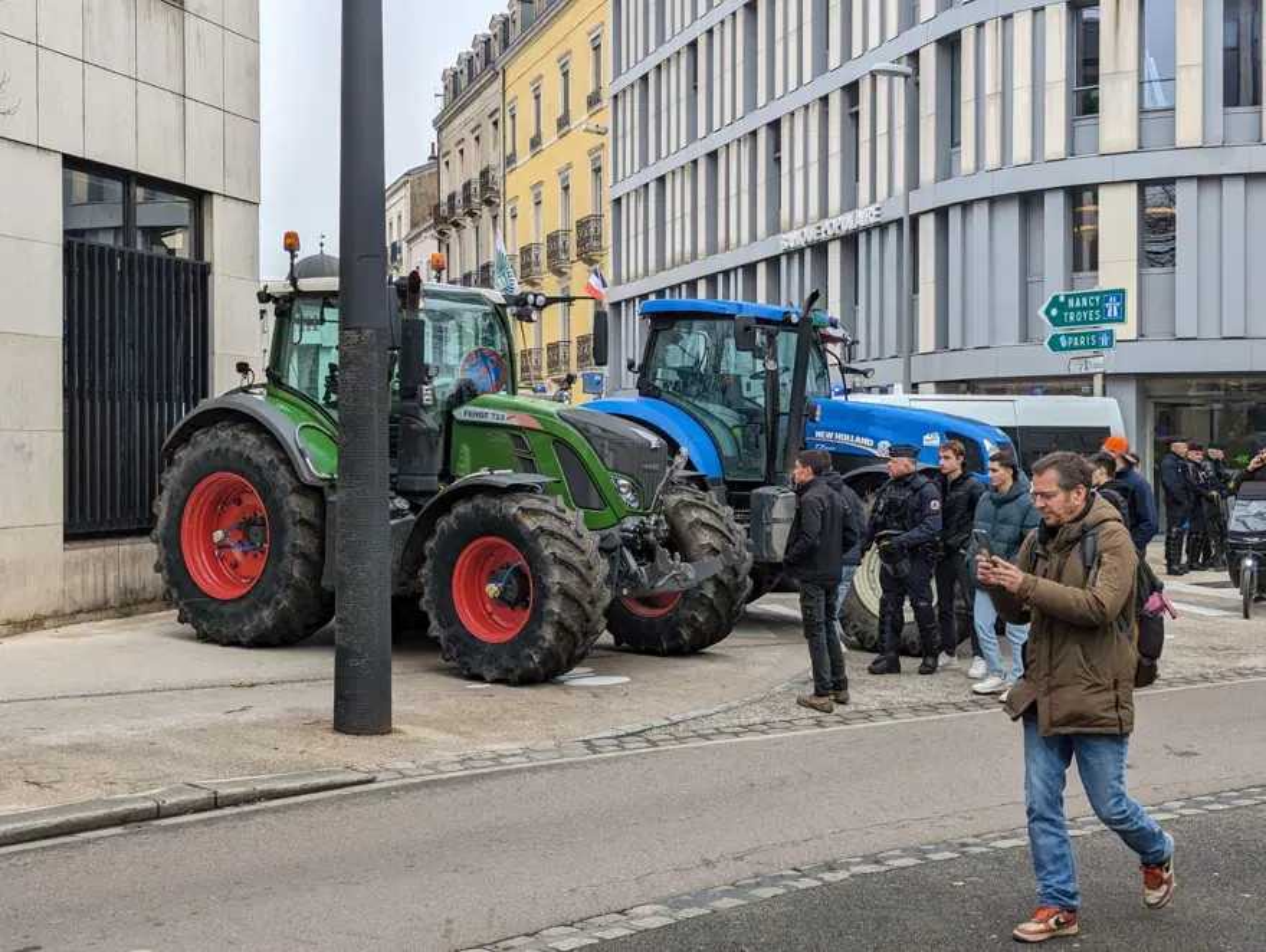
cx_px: 633
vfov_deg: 30.3
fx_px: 1757
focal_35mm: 48
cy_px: 476
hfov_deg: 39.6
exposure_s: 1/716
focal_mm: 6.81
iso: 44
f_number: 1.85
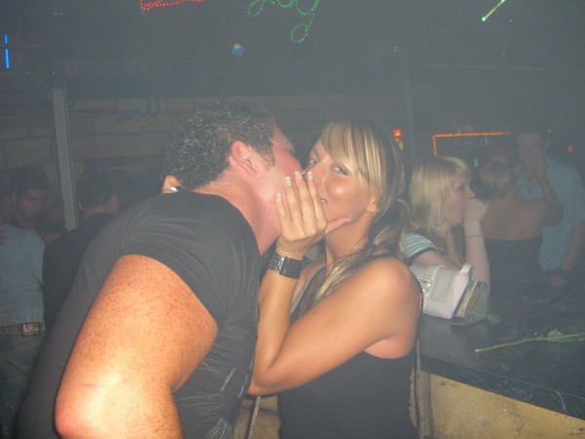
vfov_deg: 37.7
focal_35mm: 38
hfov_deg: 49.0
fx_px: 642
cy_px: 220
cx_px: 292
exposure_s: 1/60
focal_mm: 7.9
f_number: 2.8
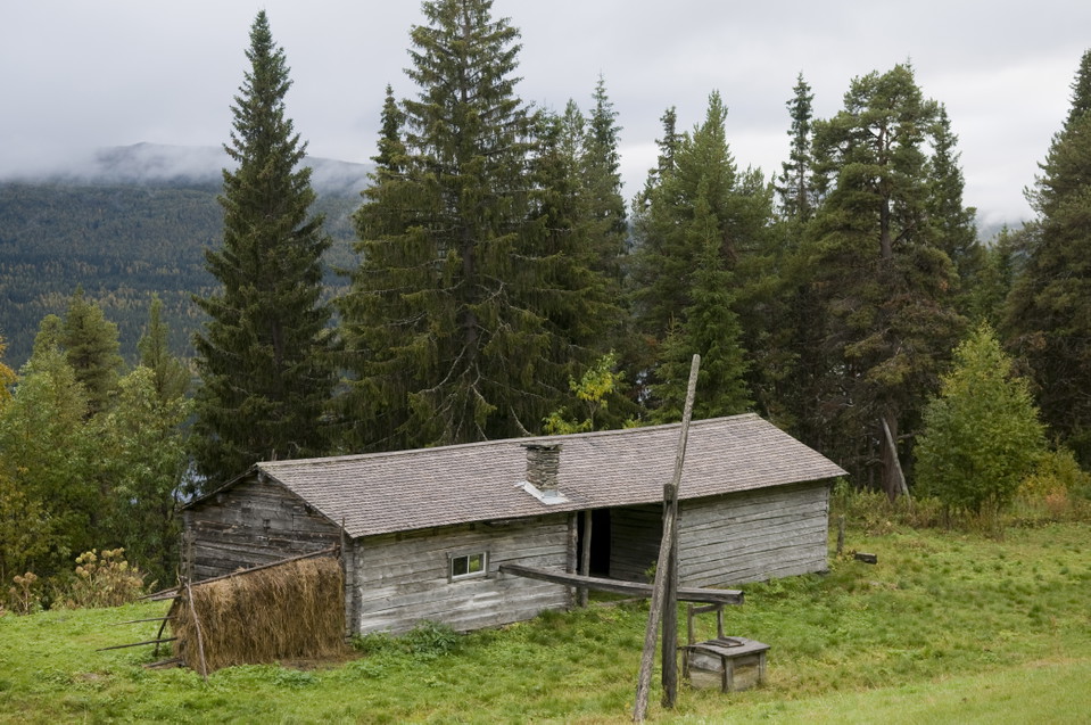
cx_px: 546
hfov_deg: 37.9
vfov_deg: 25.7
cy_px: 362
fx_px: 1589
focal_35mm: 52
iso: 200
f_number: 3.2
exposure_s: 1/320
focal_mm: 35
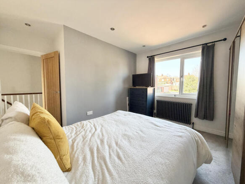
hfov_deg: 102.1
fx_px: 99
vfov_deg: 85.7
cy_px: 92
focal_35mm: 14
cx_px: 122
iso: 250
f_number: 2.2
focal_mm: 2.22
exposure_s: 1/121
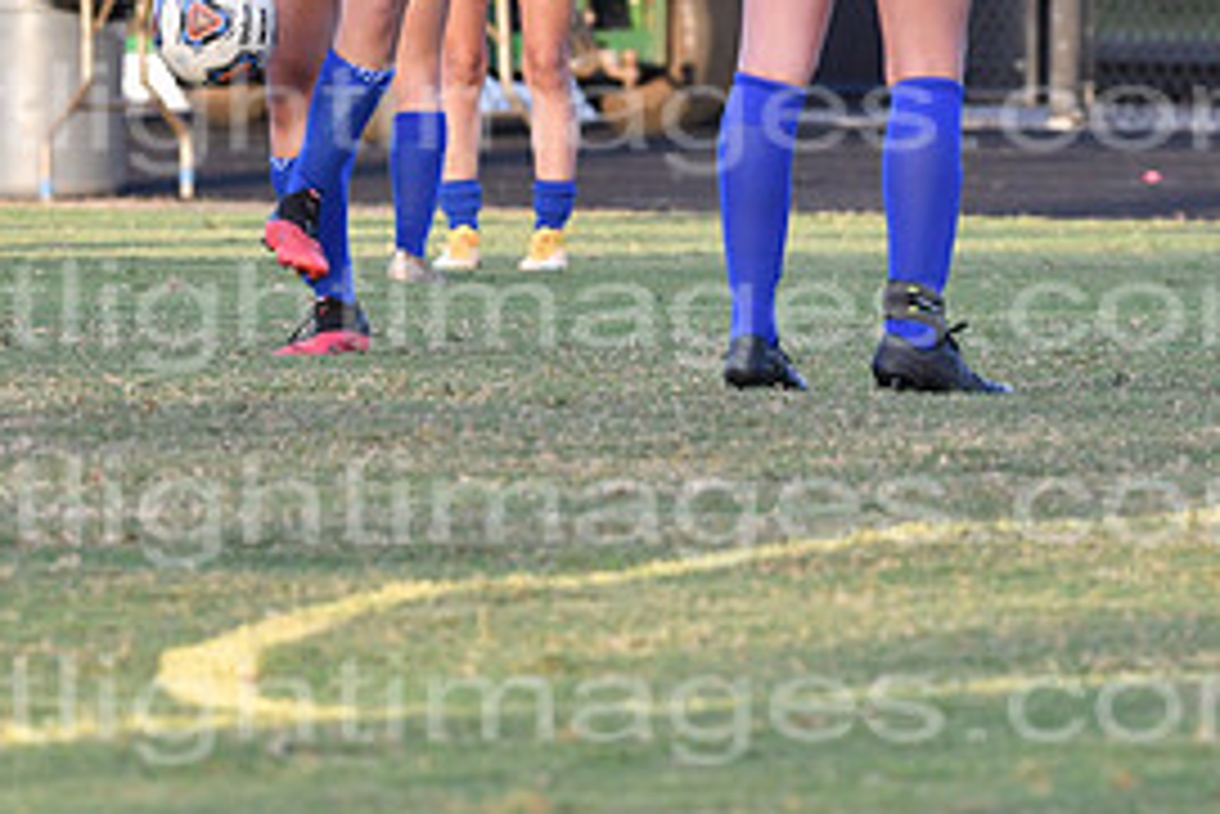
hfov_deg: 2.1
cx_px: 311
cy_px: 20
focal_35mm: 963
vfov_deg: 1.4
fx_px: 32651
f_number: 5.6
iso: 800
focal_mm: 300
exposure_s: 1/500
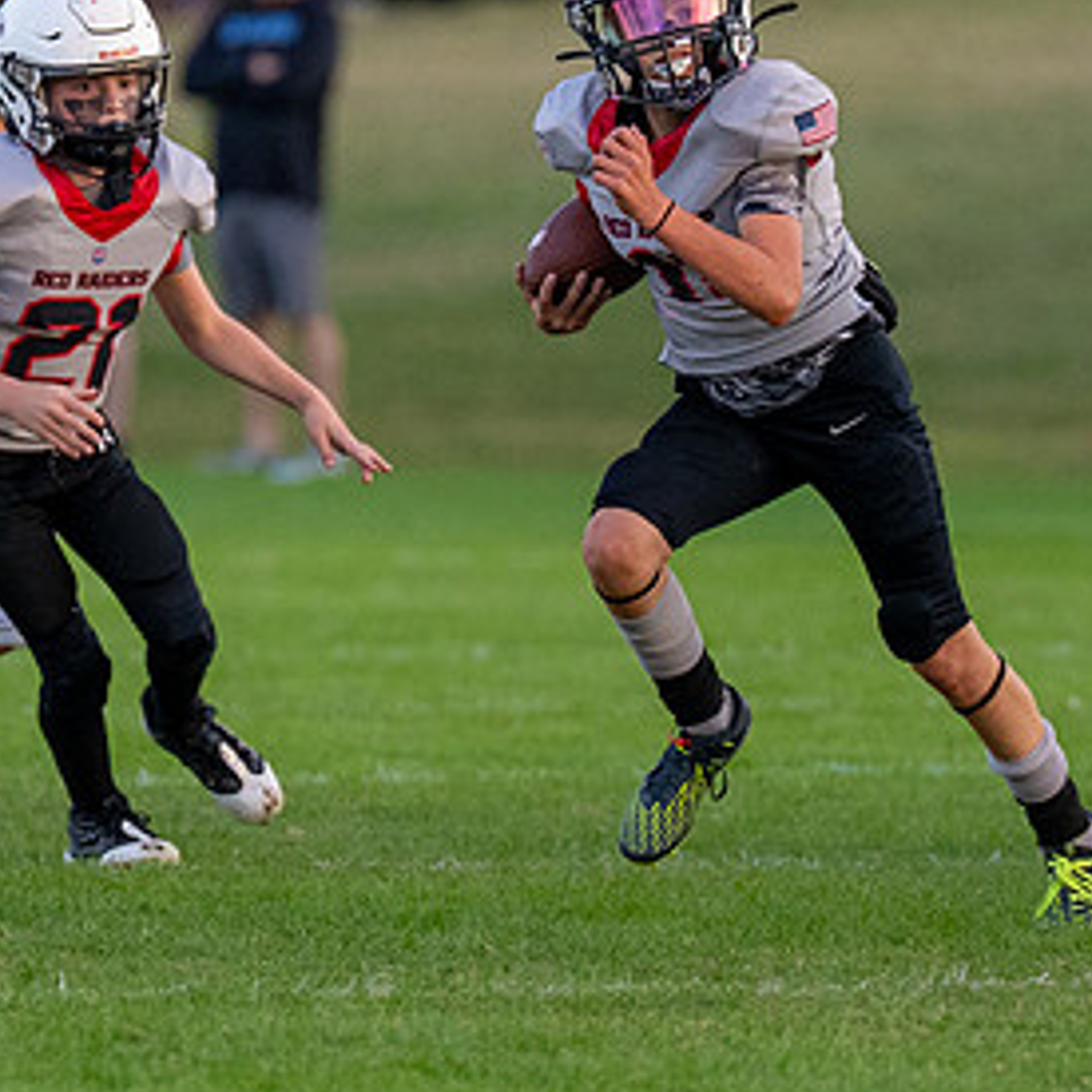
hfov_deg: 2.0
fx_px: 31158
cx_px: 518
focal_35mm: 873
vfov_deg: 2.0
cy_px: 425
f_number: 2.8
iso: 1000
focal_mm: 200
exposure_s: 1/1600
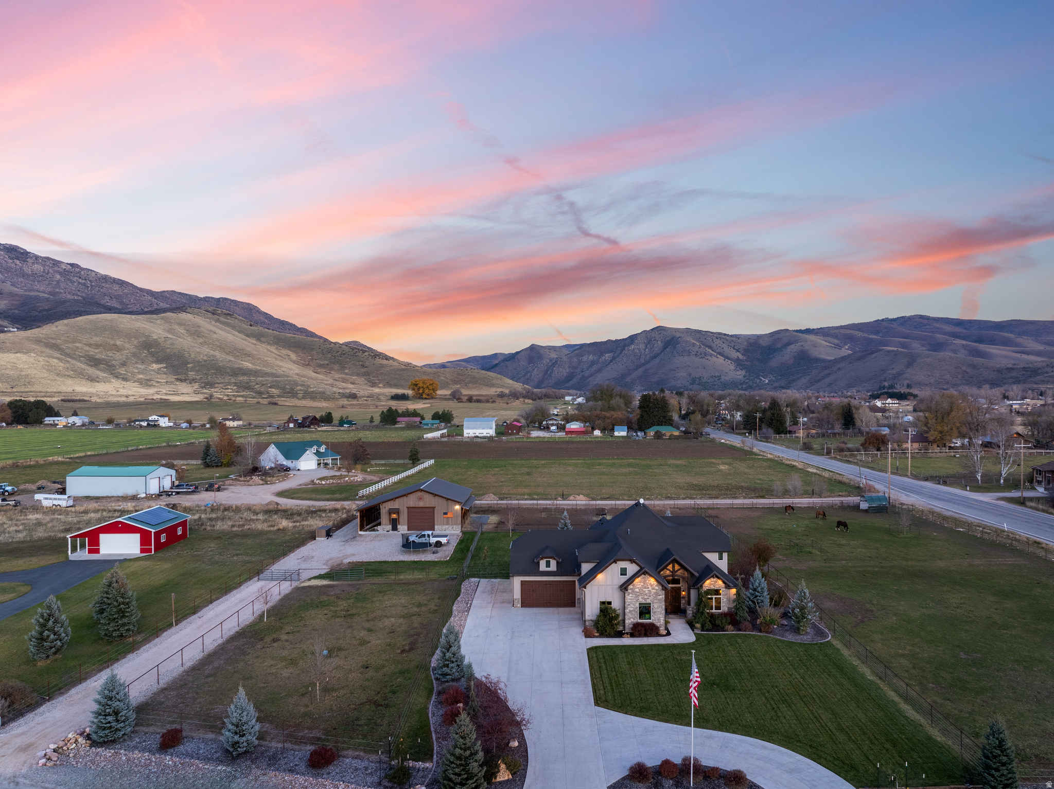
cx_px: 527
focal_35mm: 24
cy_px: 394
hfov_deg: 71.6
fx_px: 730
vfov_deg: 56.8
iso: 100
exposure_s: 1/50
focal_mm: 12.29
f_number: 4
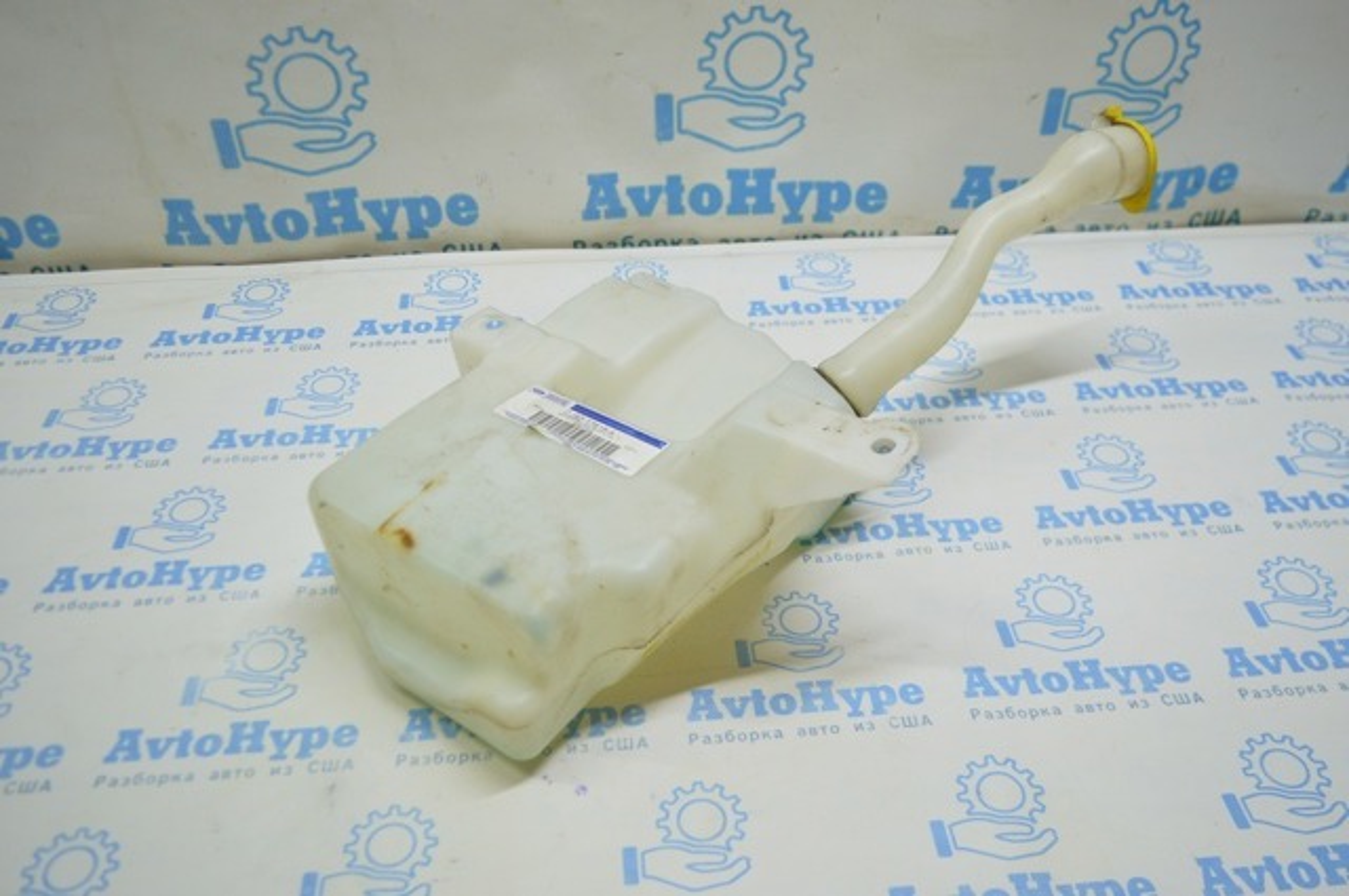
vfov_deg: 39.9
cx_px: 674
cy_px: 448
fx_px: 1235
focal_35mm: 33
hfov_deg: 57.3
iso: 400
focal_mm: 22
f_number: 3.8
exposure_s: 1/80
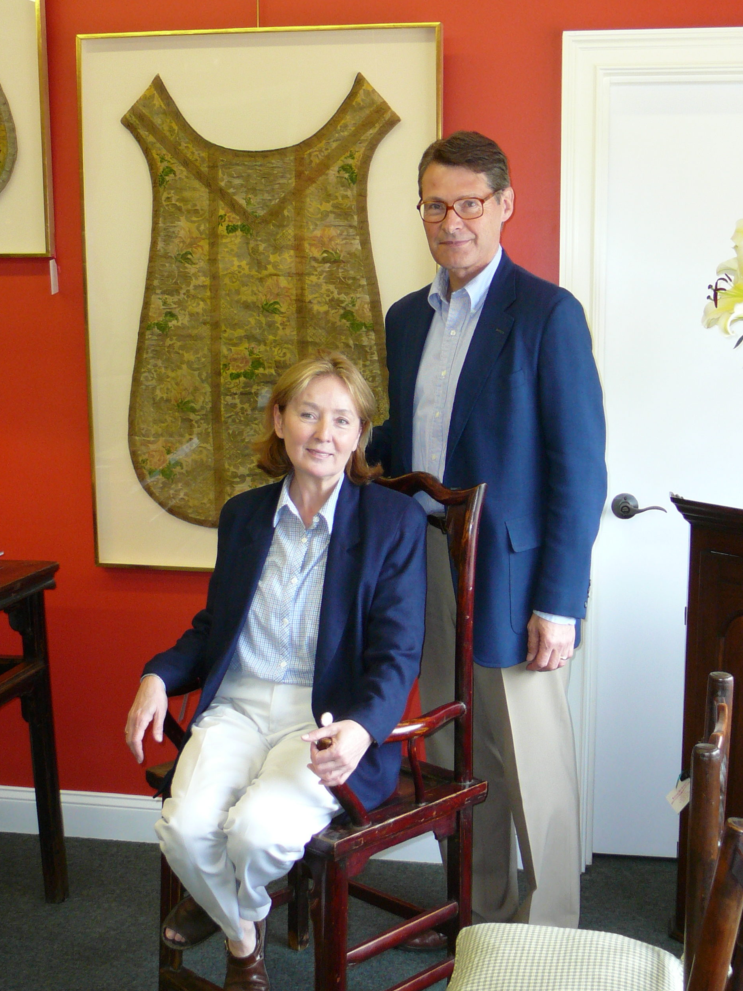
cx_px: 369
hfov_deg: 30.3
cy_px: 490
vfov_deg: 39.7
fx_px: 1374
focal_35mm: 48
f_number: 3.3
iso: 160
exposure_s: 1/30
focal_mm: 7
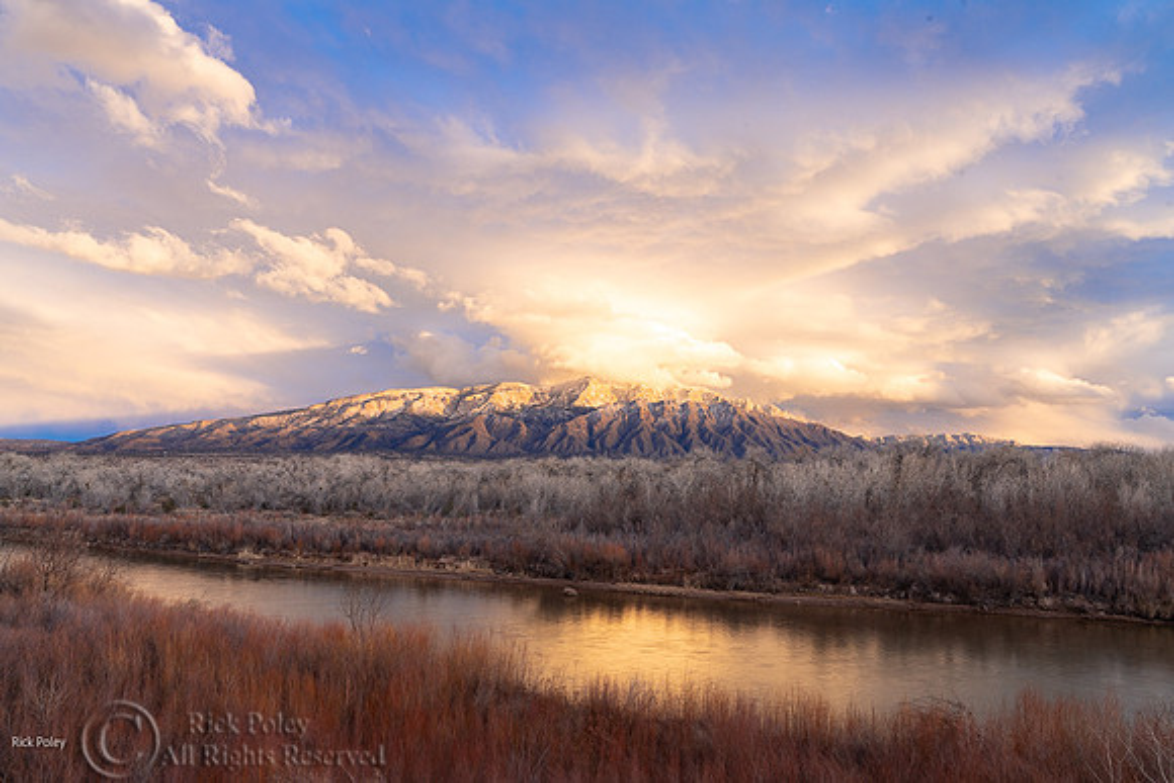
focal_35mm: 26
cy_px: 392
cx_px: 587
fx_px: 848
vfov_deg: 49.6
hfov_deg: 69.4
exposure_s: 1/3
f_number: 16
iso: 100
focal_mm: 26
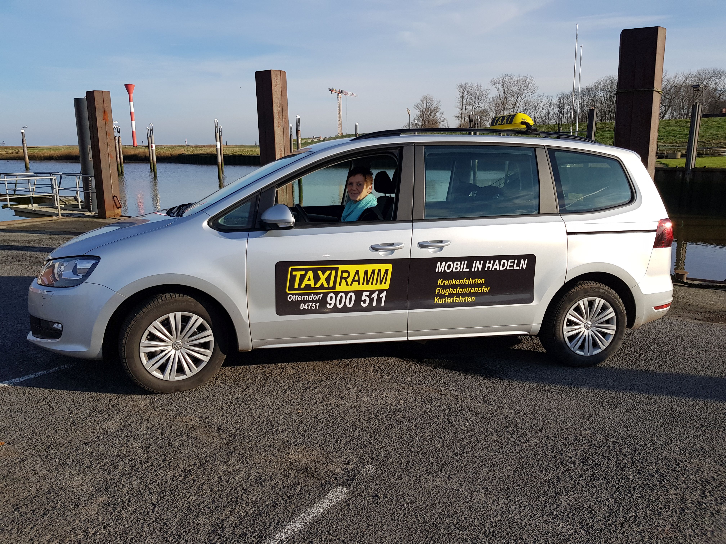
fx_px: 545
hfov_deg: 67.3
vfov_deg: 53.1
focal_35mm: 26
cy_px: 272
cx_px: 363
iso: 40
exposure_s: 1/1996
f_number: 1.7
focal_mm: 4.2
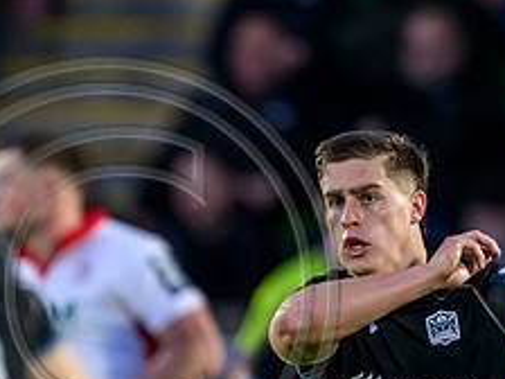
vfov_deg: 0.7
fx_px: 29265
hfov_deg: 1.0
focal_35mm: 2006
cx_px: 336
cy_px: 403
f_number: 4
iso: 4000
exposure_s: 1/1250
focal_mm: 560
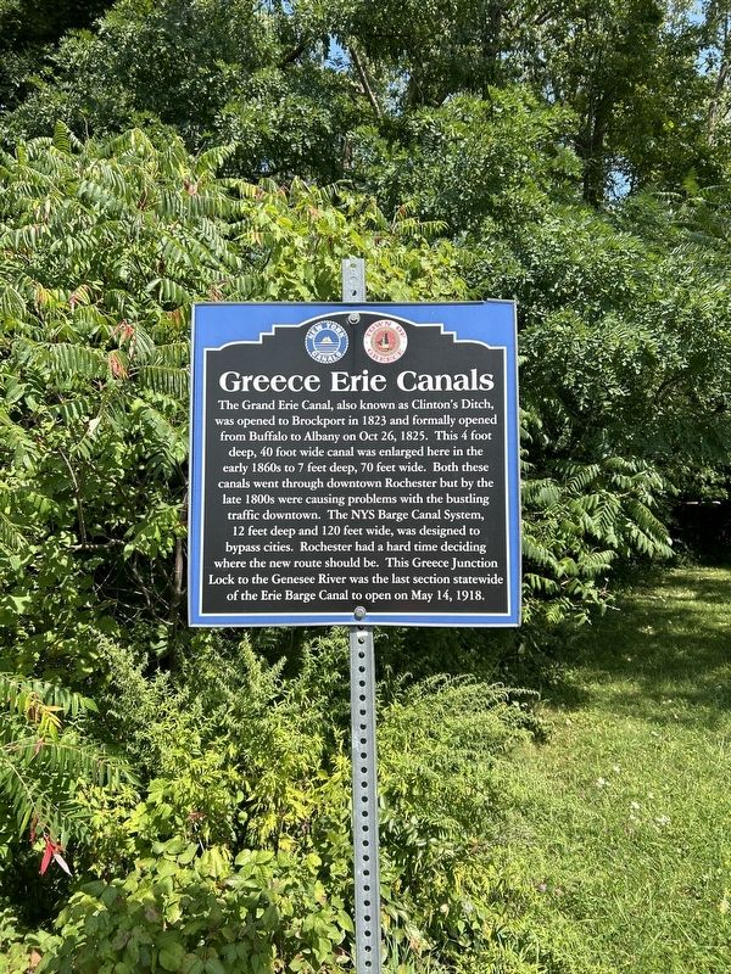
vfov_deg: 67.3
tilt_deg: +1.1
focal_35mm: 26
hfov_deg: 53.1
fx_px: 732
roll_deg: -2.8
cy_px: 487
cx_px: 366
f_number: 1.5
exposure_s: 1/1901
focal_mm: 5.7
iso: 50
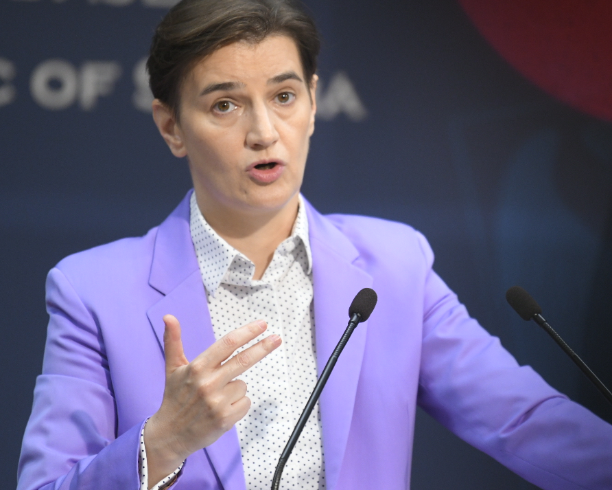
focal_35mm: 341
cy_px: 169
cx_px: 438
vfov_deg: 4.5
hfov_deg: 5.7
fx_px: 6174
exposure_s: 1/320
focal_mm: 200
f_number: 2.8
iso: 1600
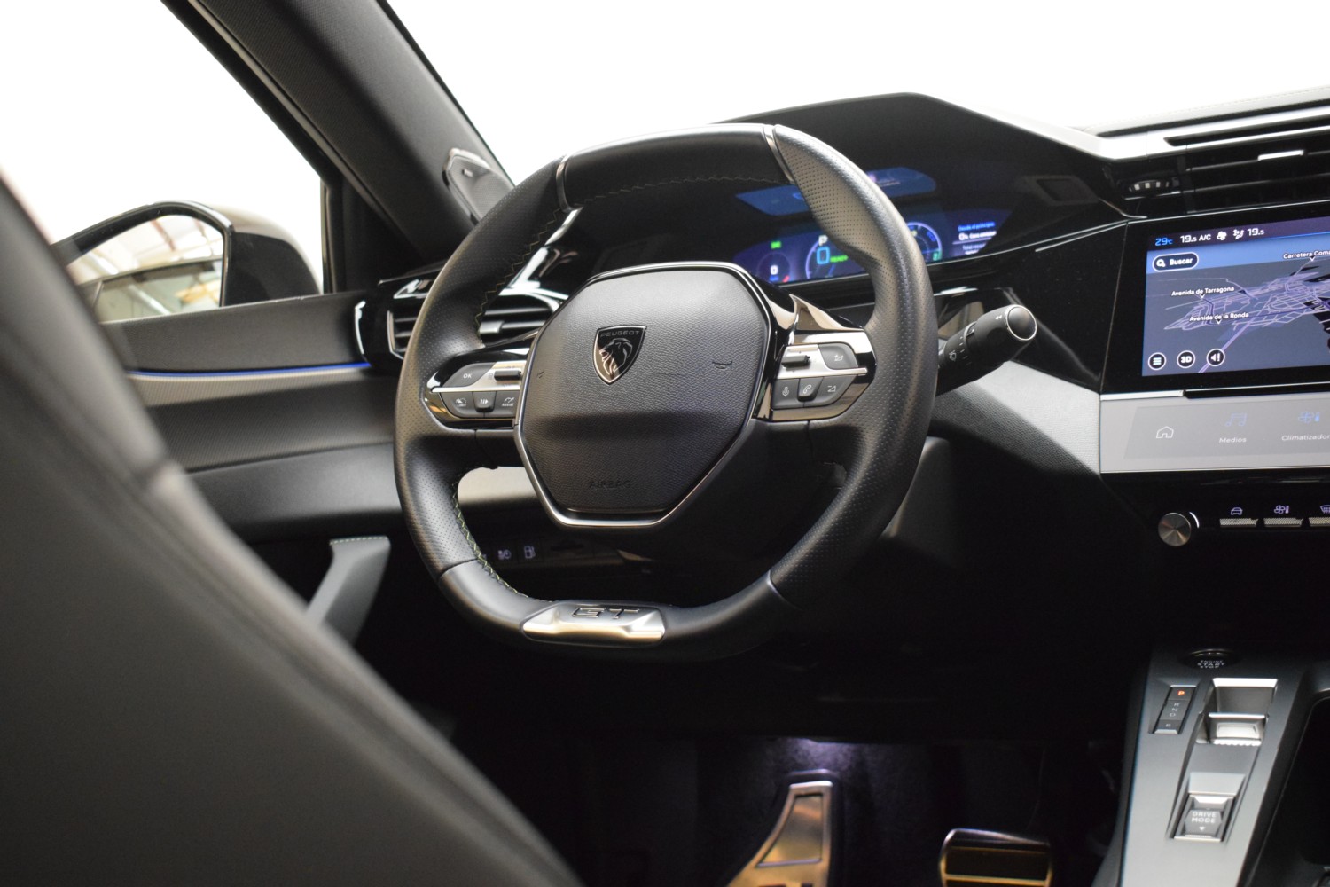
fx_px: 1552
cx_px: 665
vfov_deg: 31.9
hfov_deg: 46.4
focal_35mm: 42
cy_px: 444
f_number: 4.2
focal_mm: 28
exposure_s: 1/60
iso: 4000
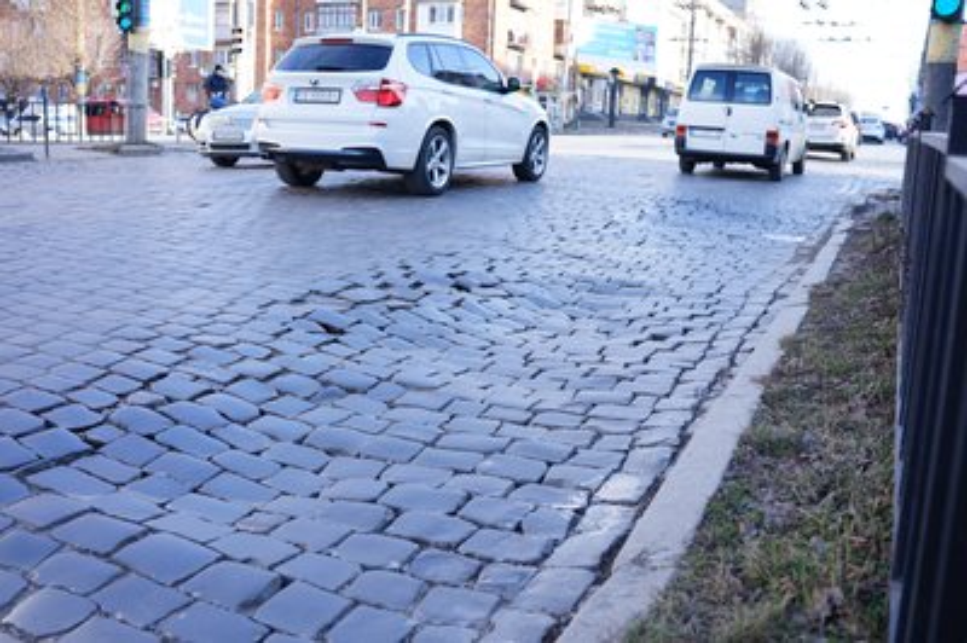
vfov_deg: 37.8
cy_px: 322
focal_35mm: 35
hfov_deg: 54.5
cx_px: 484
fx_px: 939
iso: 200
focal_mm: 35
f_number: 2.8
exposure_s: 1/400
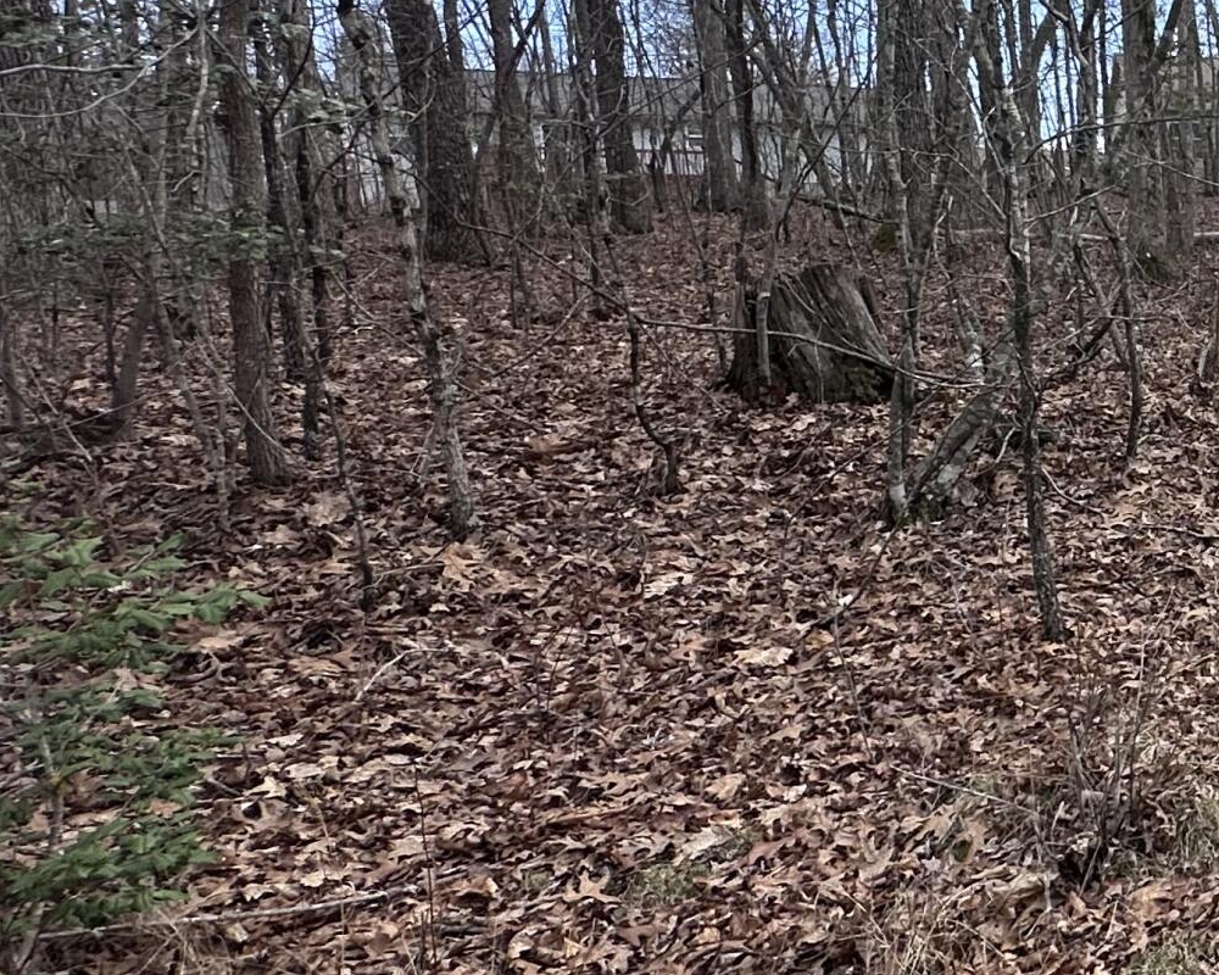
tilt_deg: -5.2
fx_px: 1479
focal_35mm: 41
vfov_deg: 36.4
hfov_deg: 29.3
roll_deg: +0.9
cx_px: 1792
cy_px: 403
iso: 40
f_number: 2.2
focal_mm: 2.22
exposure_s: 1/415
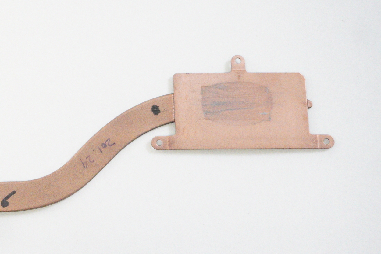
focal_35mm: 87
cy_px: 165
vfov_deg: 15.7
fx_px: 920
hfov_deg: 22.5
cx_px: 4
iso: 6400
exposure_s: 1/250
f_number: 5.6
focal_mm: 29
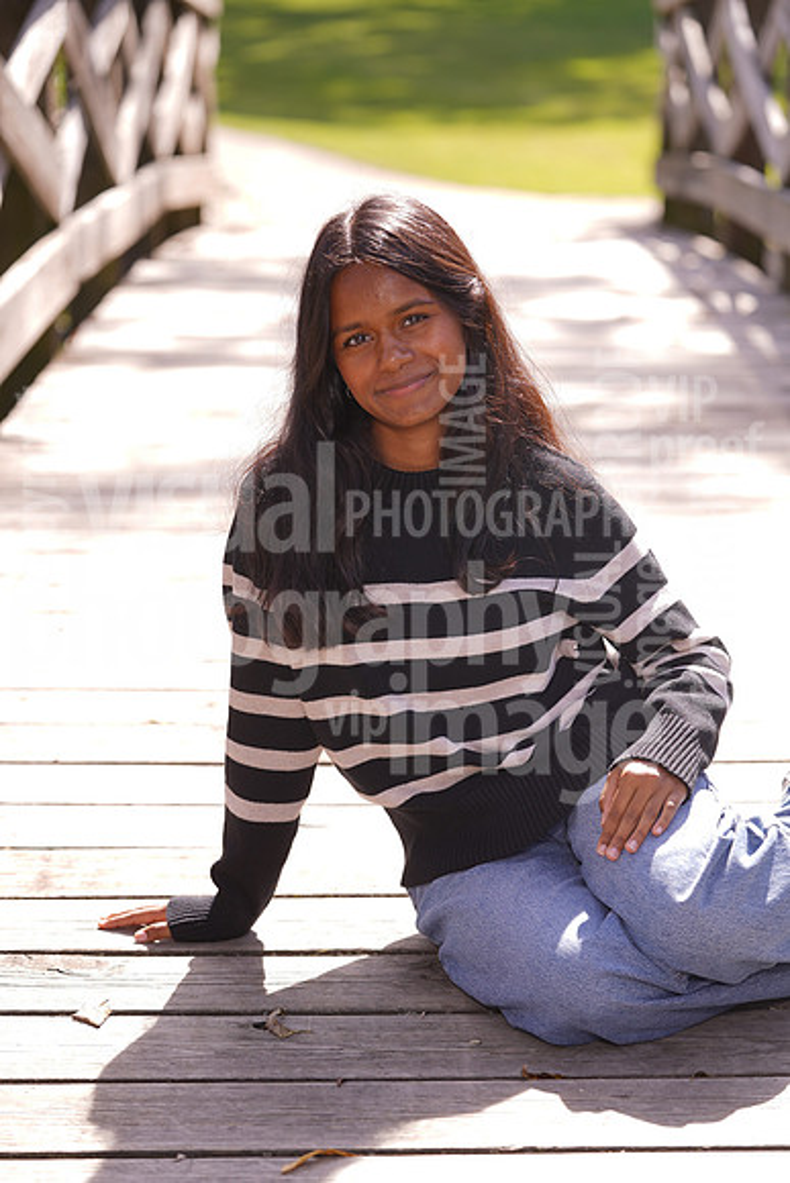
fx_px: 3553
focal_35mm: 108
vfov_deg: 18.9
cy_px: 592
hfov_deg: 12.7
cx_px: 395
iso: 80
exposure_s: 1/200
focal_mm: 108
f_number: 4
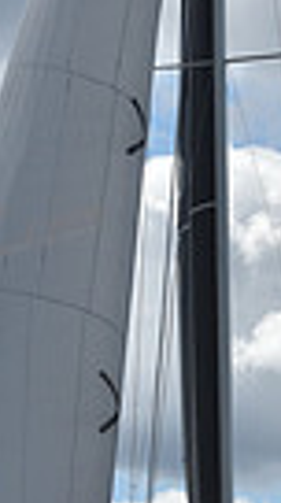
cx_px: 298
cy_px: 411
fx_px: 4167
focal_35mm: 313
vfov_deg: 6.9
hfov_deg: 3.9
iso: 250
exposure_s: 1/800
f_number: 11
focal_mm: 70
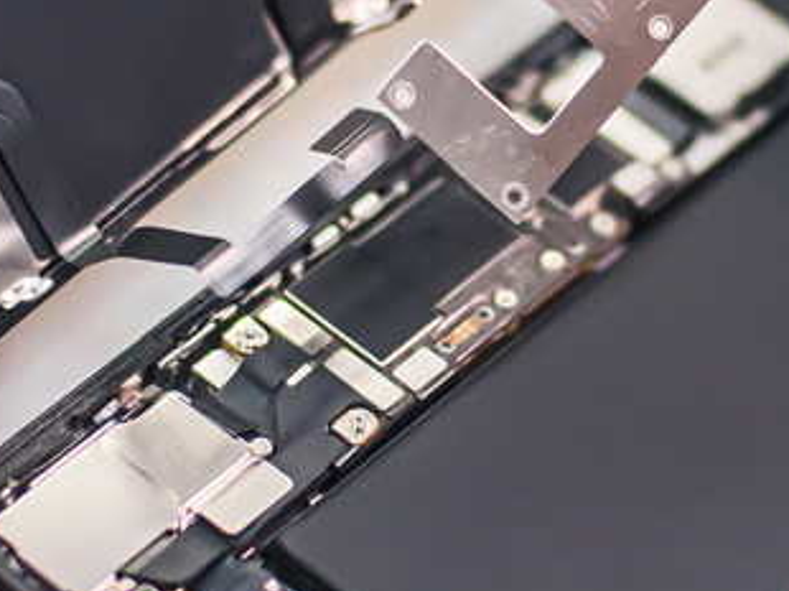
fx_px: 4236
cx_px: 512
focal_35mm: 186
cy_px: 138
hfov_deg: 10.6
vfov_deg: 8.0
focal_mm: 50
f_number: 2.2
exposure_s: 1/800
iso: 1000
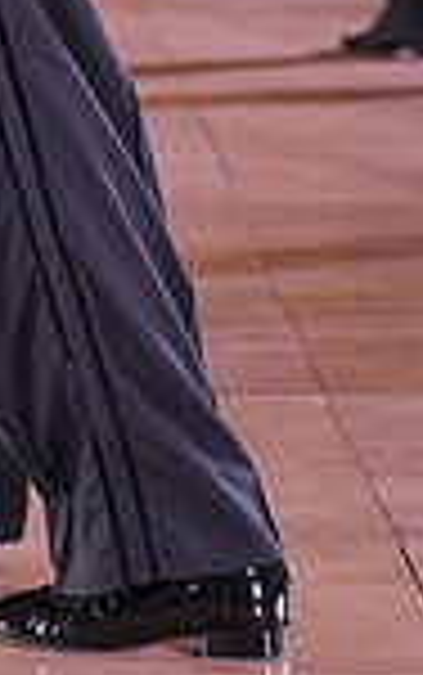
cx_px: -358
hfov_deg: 4.7
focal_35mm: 276
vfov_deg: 7.5
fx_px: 5081
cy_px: -342
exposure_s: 1/400
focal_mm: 70
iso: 2500
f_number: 4
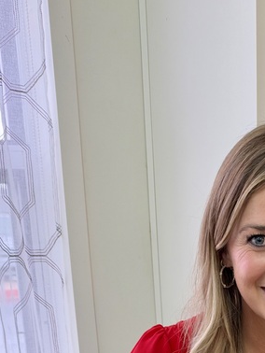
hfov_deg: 21.8
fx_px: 663
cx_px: 267
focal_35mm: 65
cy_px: 462
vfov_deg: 25.5
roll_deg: -0.7
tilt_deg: -19.2
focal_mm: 6.93
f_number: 1.48
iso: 160
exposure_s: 1/60
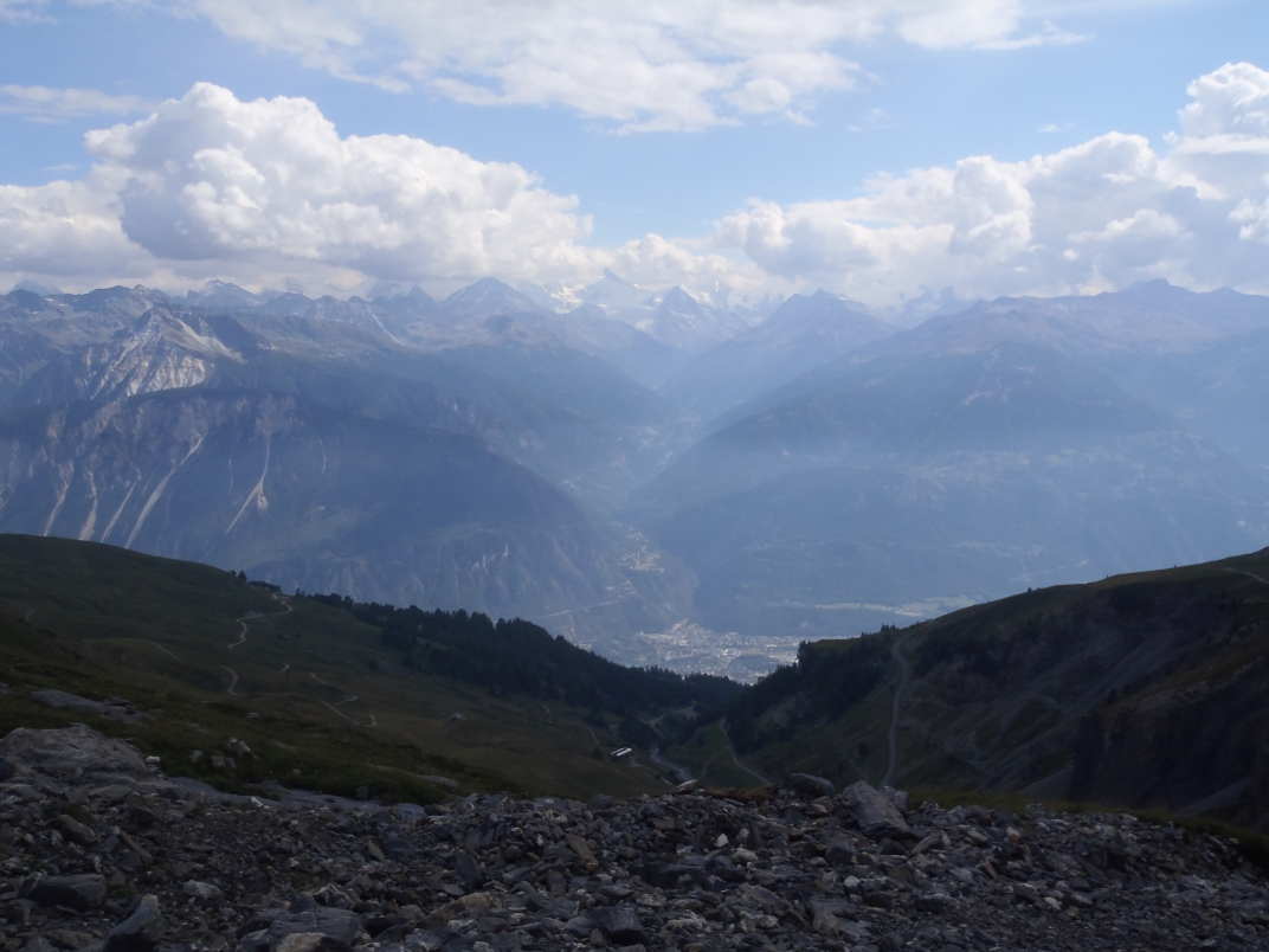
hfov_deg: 51.4
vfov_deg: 39.7
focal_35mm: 36
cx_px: 634
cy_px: 476
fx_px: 1320
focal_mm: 6.53
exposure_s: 1/500
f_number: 5
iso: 80
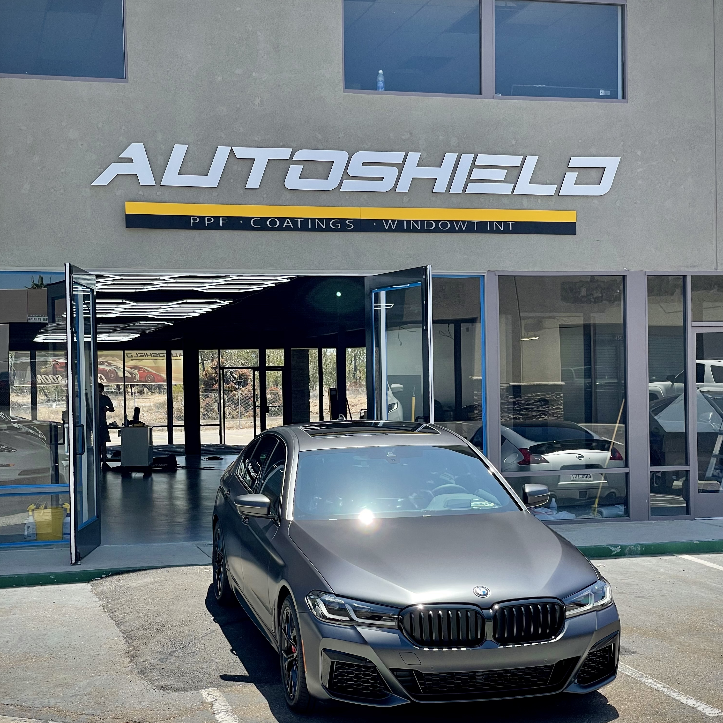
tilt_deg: -0.2
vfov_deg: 27.7
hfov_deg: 27.7
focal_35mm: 62
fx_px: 1465
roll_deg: +1.0
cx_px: 364
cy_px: 420
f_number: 2
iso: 25
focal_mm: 6
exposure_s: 1/705
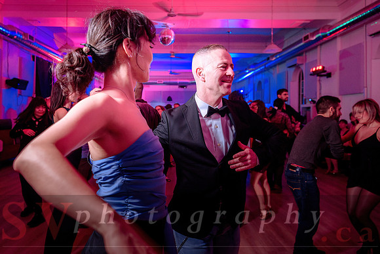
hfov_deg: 67.1
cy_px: 115
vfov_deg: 47.8
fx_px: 285
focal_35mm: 27
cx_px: 168
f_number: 3.5
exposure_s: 1/60
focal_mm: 24
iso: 800
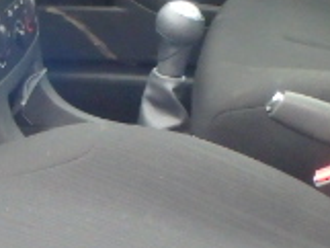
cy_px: 164
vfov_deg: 13.3
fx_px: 1059
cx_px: 94
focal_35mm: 111
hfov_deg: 17.6
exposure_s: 1/30
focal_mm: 5
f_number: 3.9
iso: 1000
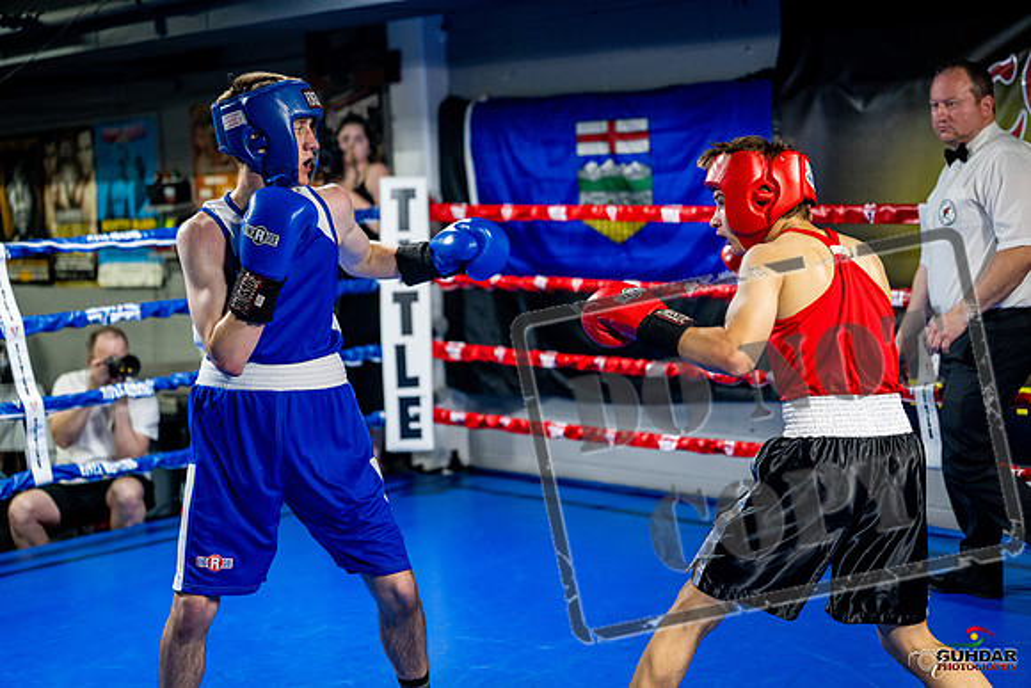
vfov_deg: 22.6
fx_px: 1719
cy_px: 344
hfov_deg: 33.4
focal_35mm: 60
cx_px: 516
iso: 4000
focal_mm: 60
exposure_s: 1/1000
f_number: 2
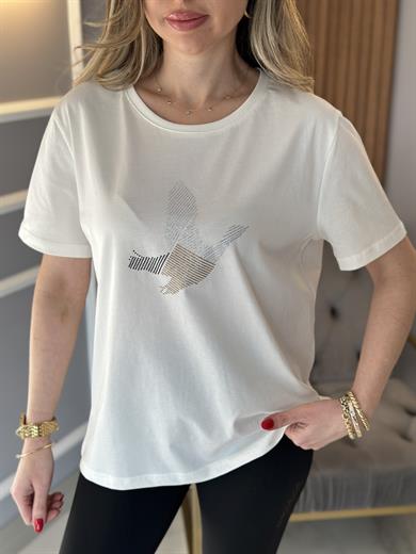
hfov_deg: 30.3
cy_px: 277
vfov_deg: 39.7
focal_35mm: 48
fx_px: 769
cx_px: 208
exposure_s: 1/121
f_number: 1.78
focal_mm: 6.86
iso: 100
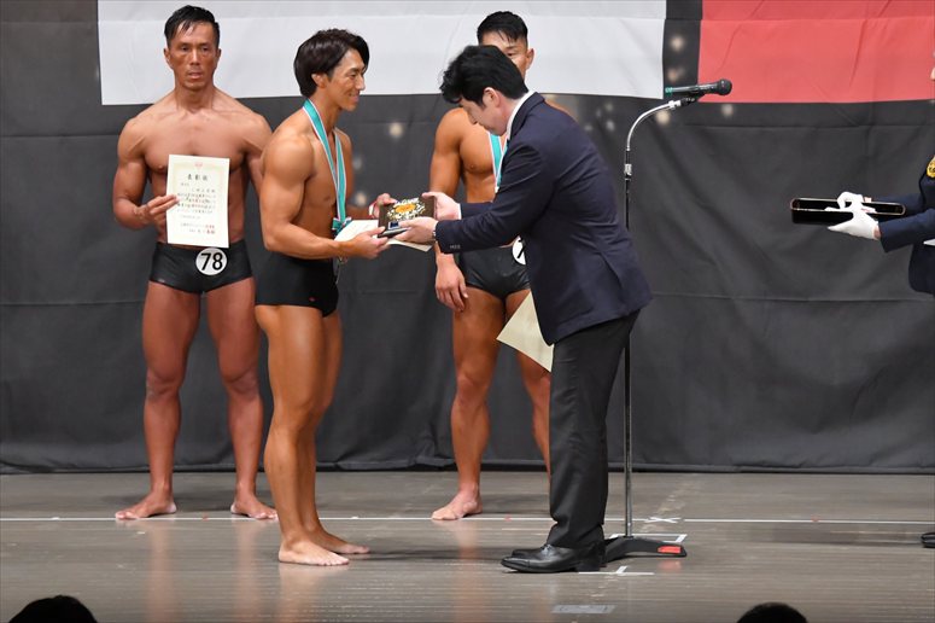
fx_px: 5633
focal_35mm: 217
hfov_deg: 9.5
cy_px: 312
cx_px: 468
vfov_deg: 6.3
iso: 6400
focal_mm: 145
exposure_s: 1/400
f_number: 5.6
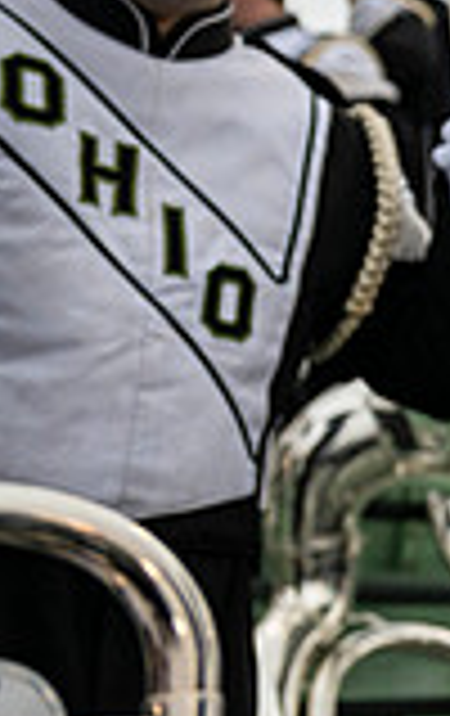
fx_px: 1739
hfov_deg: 11.1
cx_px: 1228
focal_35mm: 89
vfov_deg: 23.2
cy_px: 277
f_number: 2.8
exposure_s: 1/500
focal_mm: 24
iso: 160
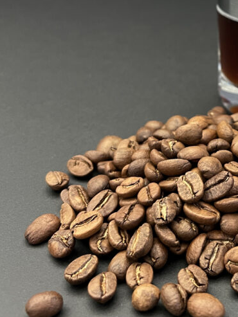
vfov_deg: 34.6
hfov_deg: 25.7
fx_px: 495
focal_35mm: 54
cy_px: 71
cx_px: 236
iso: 400
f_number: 1.6
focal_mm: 5.1
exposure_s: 1/33
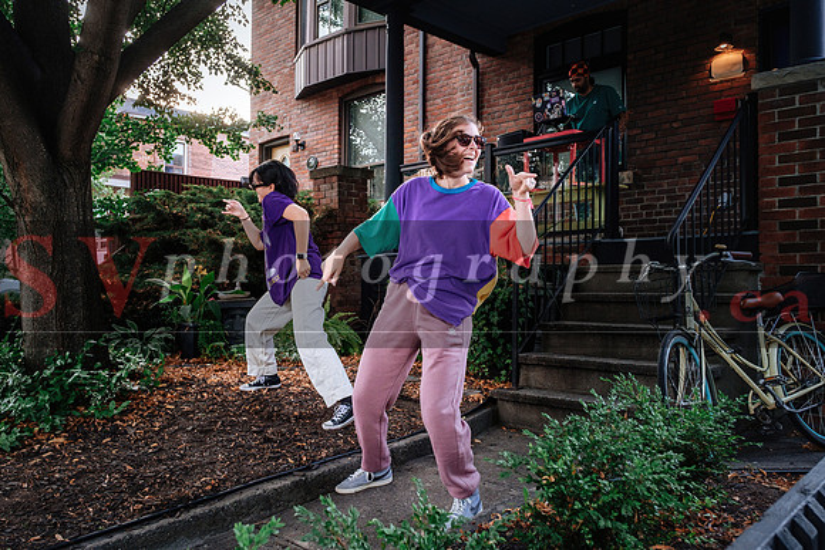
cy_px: 275
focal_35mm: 27
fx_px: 619
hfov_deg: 67.4
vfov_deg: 48.0
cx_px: 412
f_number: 3.6
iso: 800
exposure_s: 1/250
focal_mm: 18.2
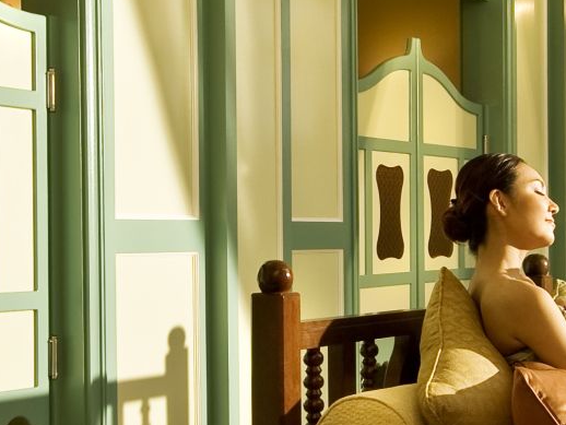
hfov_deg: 25.0
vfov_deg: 18.9
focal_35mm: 78
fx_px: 1276
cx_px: 281
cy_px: 254
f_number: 6.3
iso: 100
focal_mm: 14
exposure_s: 1/30
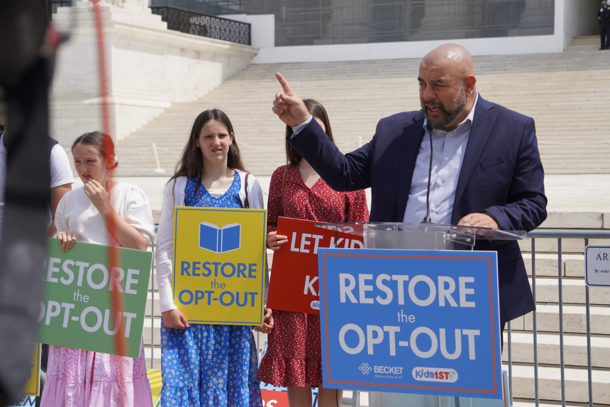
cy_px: 204
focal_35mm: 90
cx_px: 305
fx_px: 1525
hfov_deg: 22.6
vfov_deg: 15.2
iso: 100
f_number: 5.6
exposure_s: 1/640
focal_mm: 60
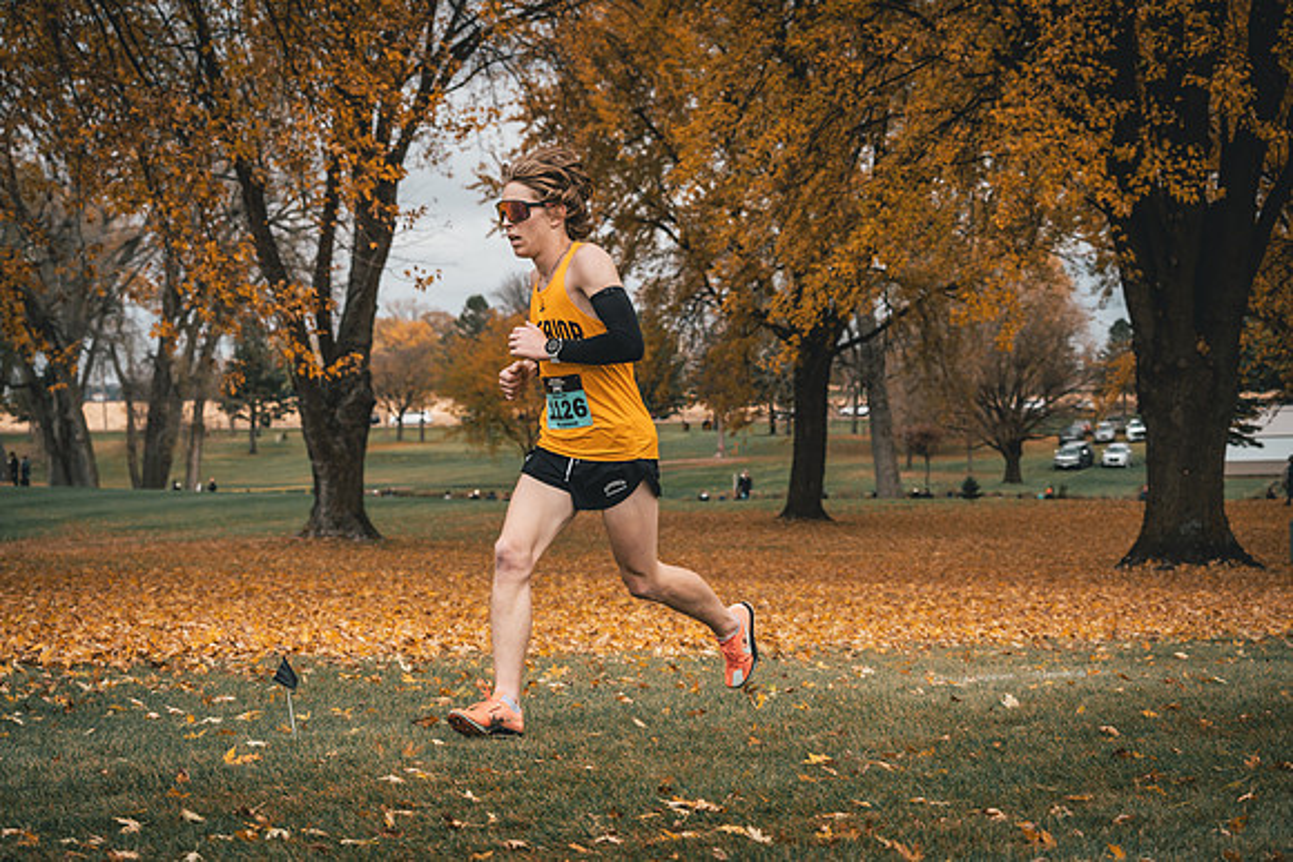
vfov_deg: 17.9
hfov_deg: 26.6
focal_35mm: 76
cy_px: 431
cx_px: 646
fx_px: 2734
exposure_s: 1/800
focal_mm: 76
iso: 400
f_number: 6.3
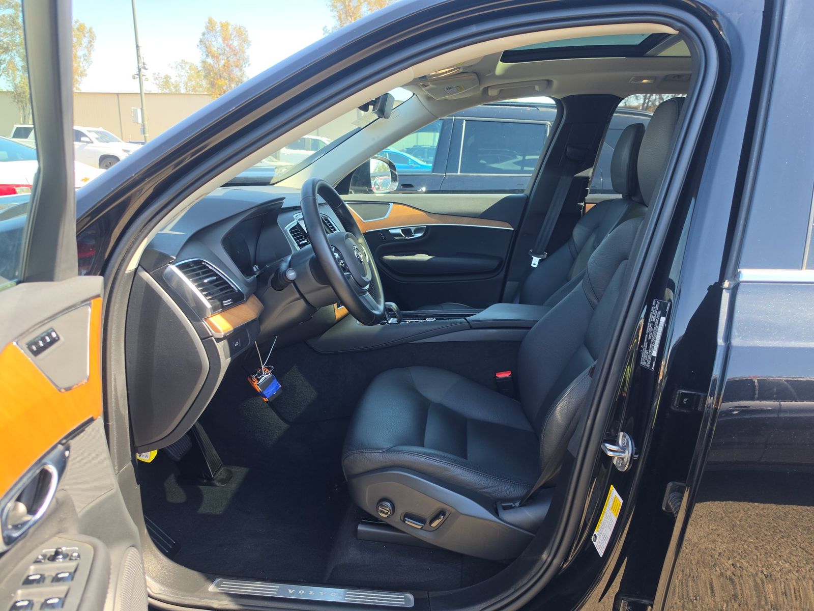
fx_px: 541
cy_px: 306
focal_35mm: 23
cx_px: 407
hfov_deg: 73.9
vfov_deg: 58.9
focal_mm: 6.5
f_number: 1.4
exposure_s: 1/169
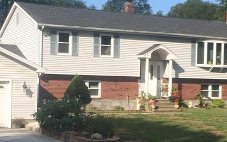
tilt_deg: -1.8
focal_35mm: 76
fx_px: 470
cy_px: 88
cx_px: 90
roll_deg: -1.1
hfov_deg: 27.1
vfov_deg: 17.1
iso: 32
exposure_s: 1/1953
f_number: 2.2
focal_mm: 4.15
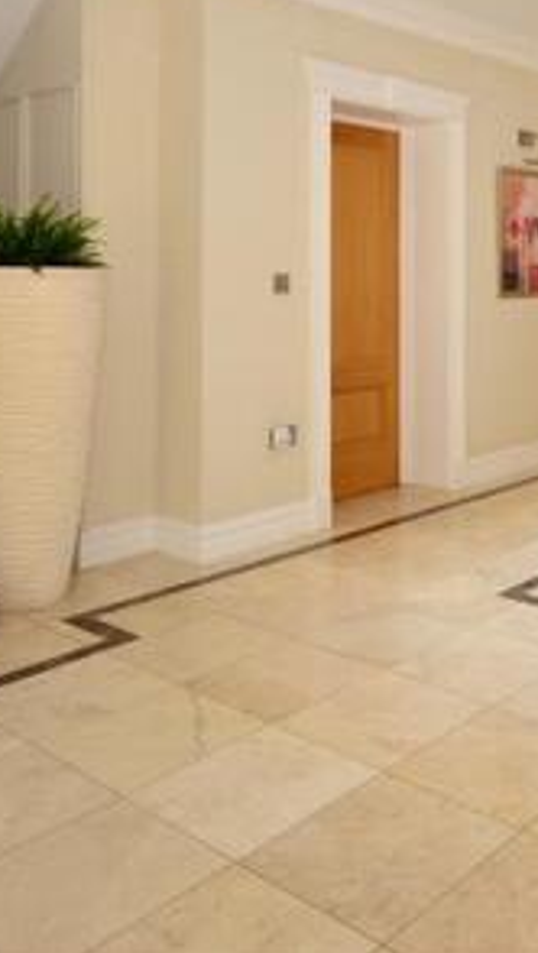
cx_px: 548
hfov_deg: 31.1
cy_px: 251
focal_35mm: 35
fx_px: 885
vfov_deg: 54.2
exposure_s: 1/15
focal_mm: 10
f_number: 5
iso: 200
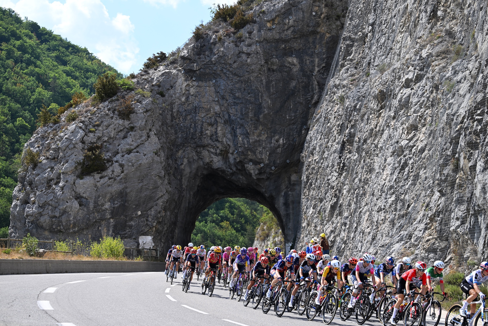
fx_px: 949
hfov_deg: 28.8
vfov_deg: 19.5
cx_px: 244
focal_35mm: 70
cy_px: 163
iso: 250
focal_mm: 70
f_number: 3.5
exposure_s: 1/2500
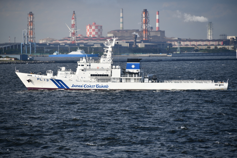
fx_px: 1645
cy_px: 79
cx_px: 118
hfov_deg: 8.2
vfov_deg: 5.5
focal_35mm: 250
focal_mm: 250
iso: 100
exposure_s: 1/400
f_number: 8
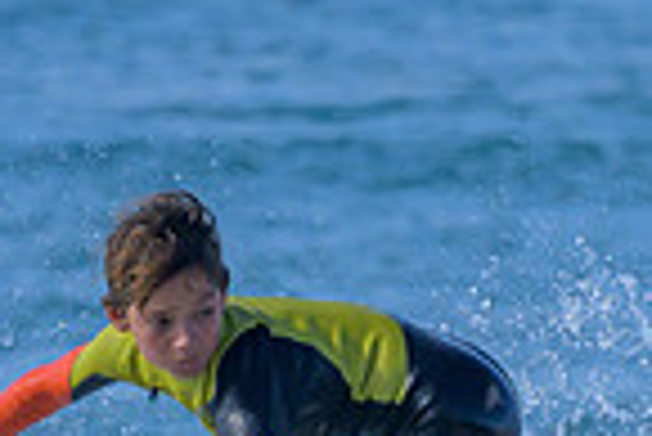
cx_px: 439
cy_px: 773
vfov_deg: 0.3
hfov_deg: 0.5
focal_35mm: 4406
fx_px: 79876
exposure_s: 1/2000
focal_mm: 800
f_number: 6.3
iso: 500
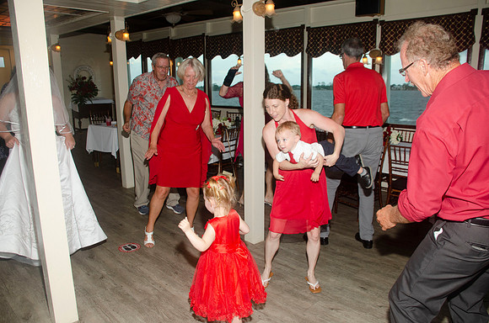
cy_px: 162
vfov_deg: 47.7
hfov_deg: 67.5
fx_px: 366
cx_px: 244
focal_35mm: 27
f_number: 5.6
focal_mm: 18
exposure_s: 1/60
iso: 400
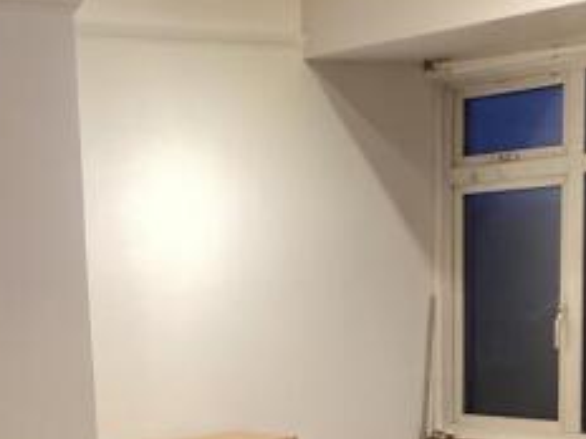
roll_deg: +2.9
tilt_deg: -10.9
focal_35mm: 78
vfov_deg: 18.0
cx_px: 90
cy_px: 529
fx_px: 1320
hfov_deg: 24.5
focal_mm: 3.3
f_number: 2.4
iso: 250
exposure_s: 1/50
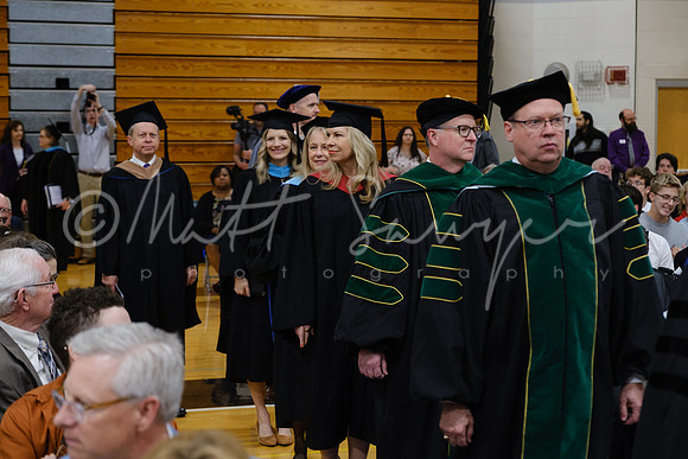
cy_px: 230
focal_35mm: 71
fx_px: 1357
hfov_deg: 28.4
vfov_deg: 19.2
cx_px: 344
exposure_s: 1/100
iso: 1250
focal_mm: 47
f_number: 3.2
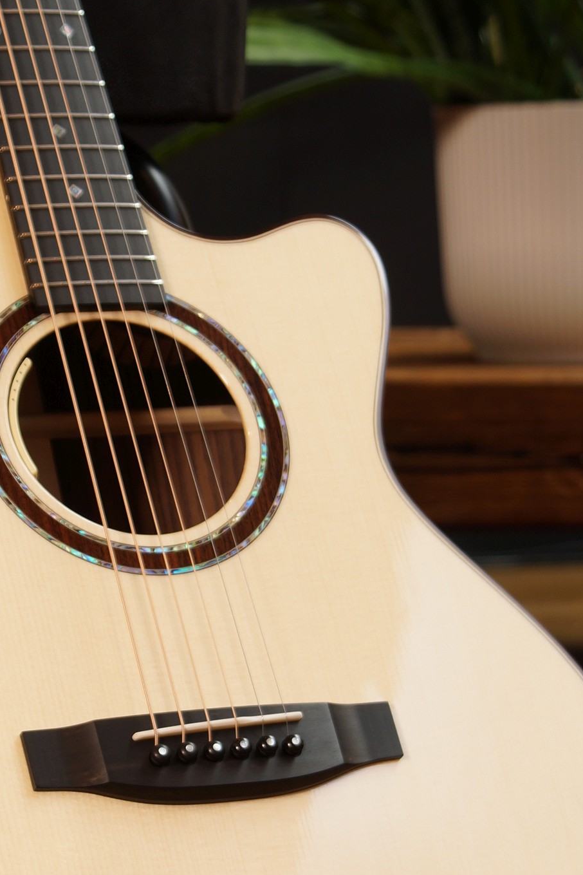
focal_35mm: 151
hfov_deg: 9.1
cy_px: 556
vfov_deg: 13.6
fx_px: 3668
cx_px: 185
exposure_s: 1/8
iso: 100
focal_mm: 50
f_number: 5.6
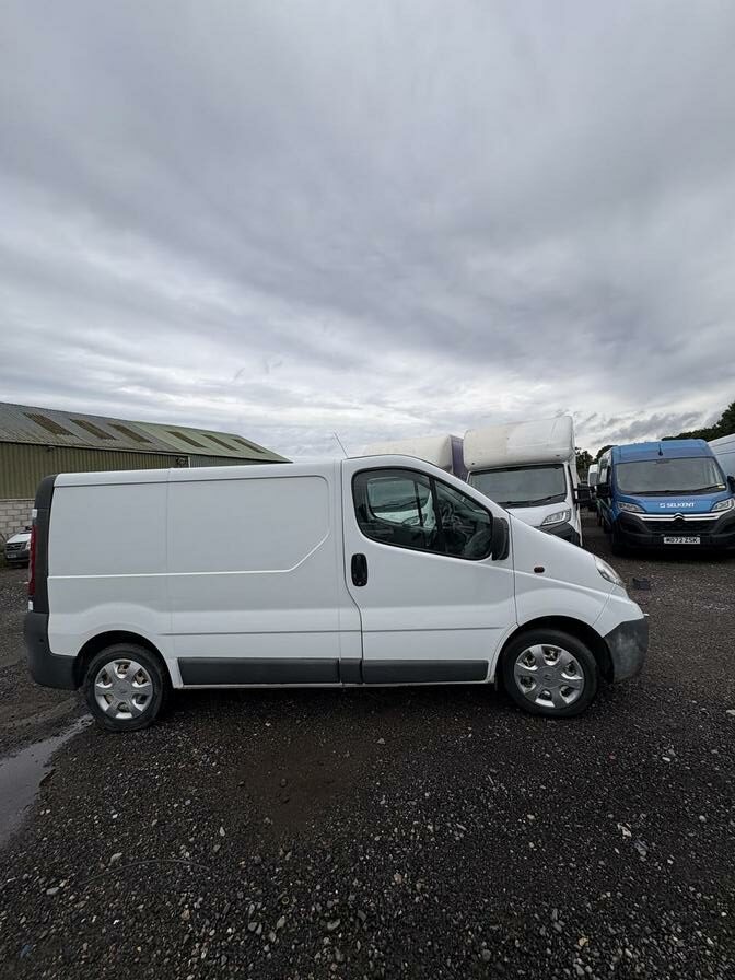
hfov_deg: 85.7
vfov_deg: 102.1
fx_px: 396
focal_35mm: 14
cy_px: 490
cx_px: 368
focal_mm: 2.22
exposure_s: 1/1567
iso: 50
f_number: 2.2
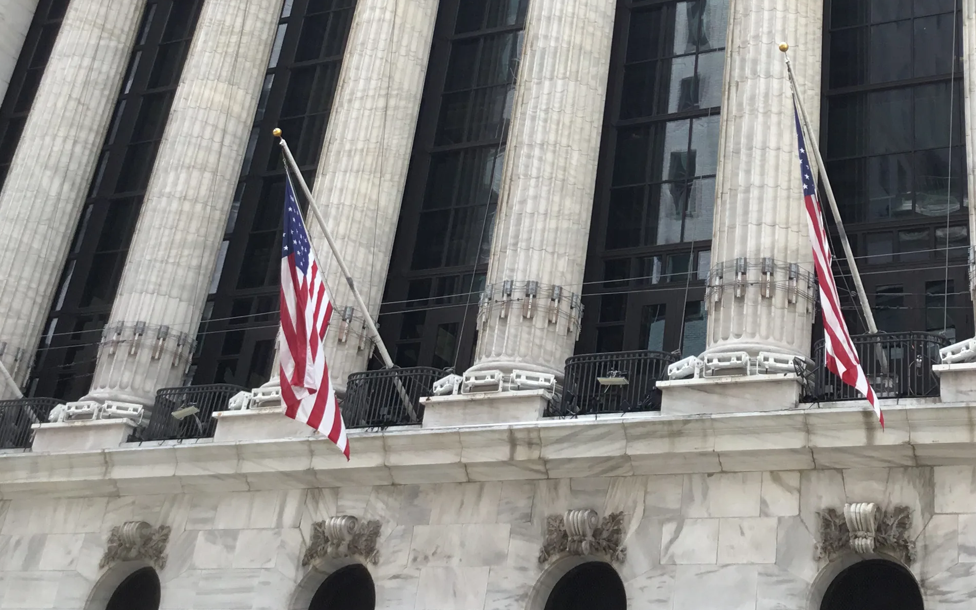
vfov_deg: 22.4
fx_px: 1490
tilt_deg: +32.1
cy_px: 22
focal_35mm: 56
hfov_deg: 36.0
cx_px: 639
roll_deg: -6.4
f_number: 2.4
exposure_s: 1/152
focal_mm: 3.3
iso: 25
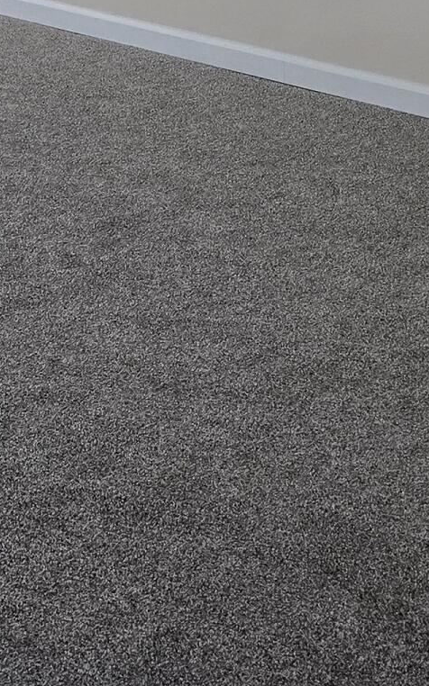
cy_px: -28
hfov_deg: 13.5
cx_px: 48
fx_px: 1797
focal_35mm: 96
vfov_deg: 20.8
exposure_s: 1/120
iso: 250
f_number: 1.7
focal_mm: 6.3
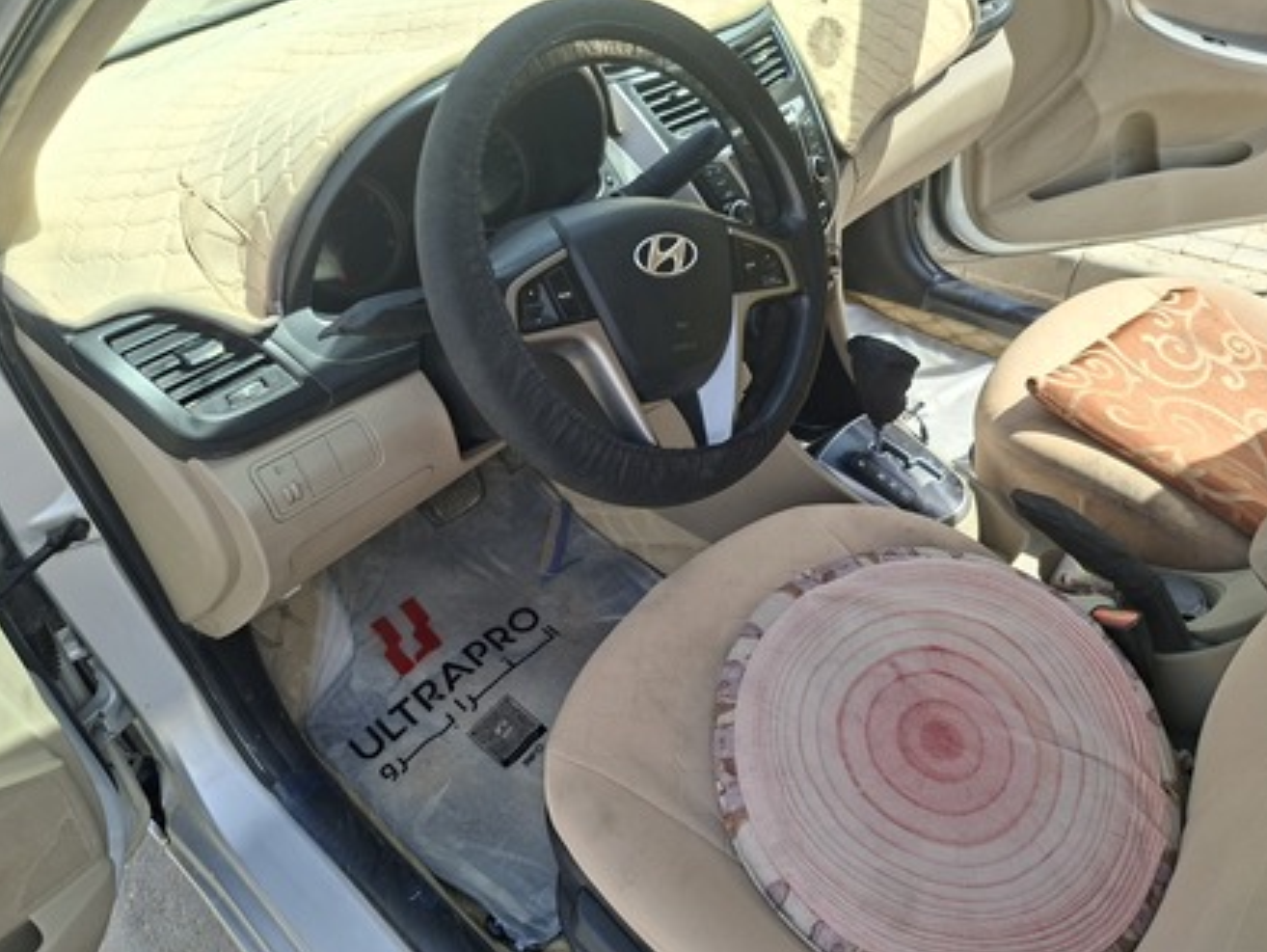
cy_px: 482
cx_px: 629
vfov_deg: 56.9
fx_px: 879
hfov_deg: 71.6
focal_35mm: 24
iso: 50
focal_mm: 5.54
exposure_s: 1/563
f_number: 1.8
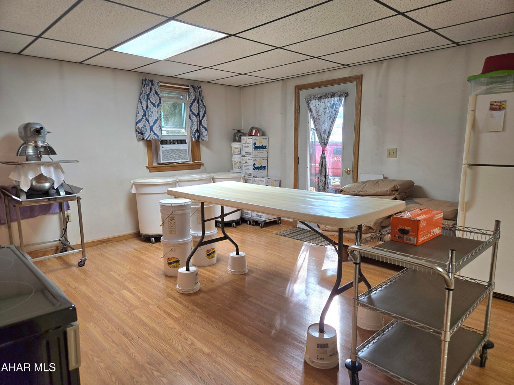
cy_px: 192
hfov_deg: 73.9
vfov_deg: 58.9
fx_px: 342
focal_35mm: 23
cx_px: 257
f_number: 1.8
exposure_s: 1/63.3
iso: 50
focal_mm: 5.4
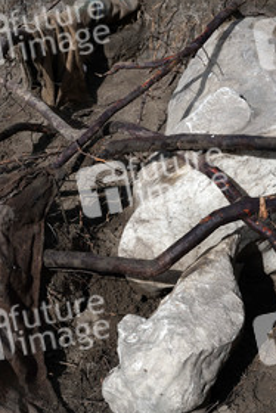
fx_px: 769
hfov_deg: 20.2
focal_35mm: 67
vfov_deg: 29.9
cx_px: 195
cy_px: 257
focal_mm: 47
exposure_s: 1/400
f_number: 8
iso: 320
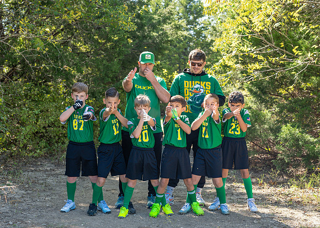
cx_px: 160
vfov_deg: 23.2
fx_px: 557
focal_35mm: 61
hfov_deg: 32.1
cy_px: 127
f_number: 3.2
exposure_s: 1/320
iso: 125
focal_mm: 50
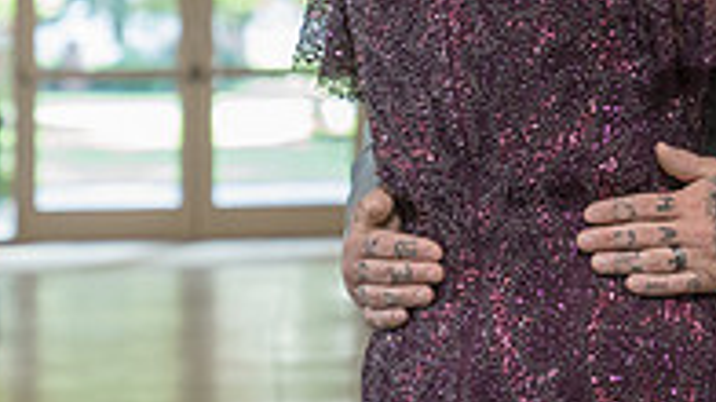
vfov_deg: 5.3
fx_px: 4288
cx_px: 714
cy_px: -97
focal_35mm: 226
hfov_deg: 9.5
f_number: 4
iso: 2000
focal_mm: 70
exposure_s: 1/250
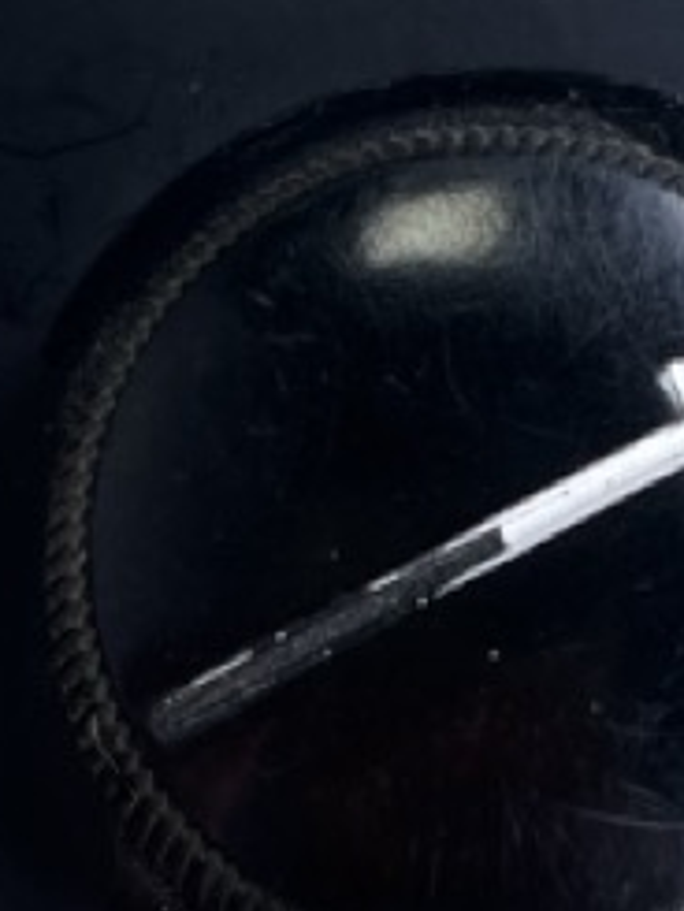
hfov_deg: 10.8
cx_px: 658
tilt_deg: -86.2
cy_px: 509
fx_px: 3580
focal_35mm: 136
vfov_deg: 14.5
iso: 40
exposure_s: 1/121
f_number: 1.6
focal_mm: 5.1
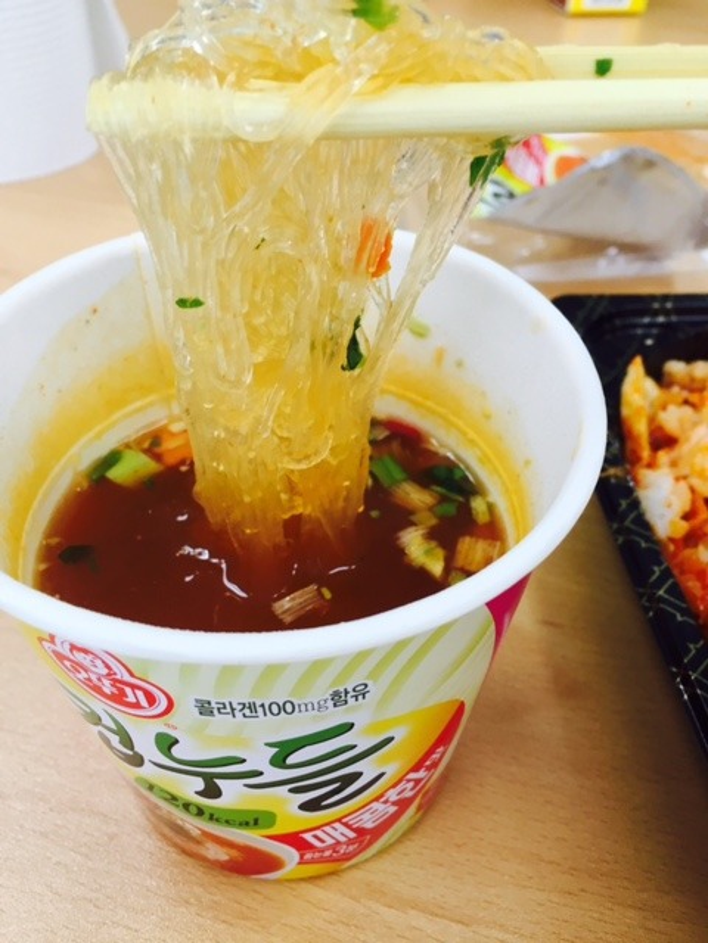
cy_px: 472
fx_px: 791
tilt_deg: -43.7
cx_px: 354
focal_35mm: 29
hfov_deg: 48.2
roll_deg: -4.4
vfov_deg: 61.7
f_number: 2.2
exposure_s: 1/40
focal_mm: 4.15
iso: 32
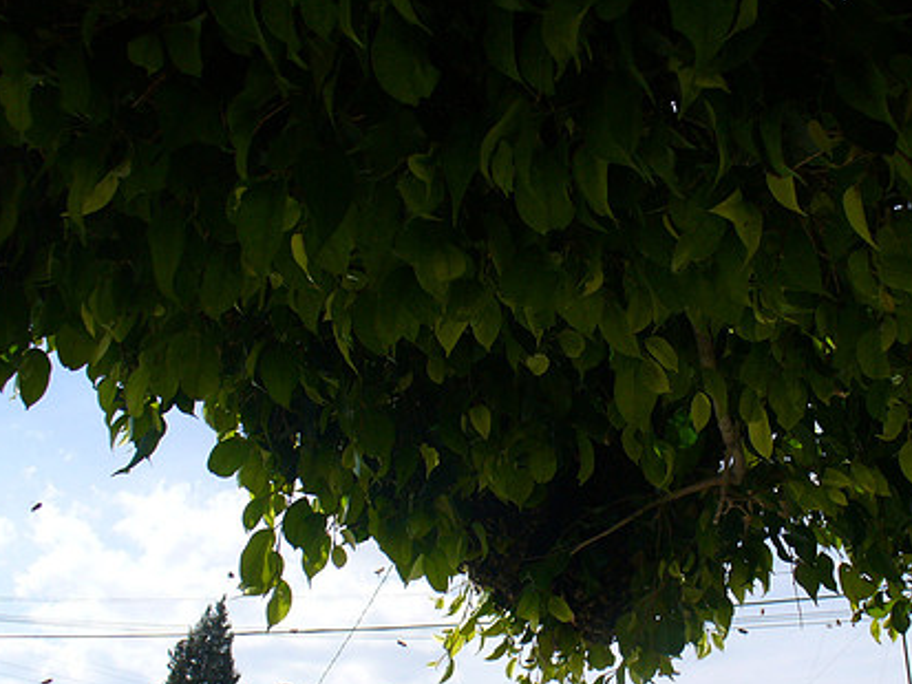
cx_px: 612
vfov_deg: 27.9
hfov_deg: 36.4
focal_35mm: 52
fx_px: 1370
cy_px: 451
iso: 80
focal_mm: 6.1
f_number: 5.6
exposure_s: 1/400
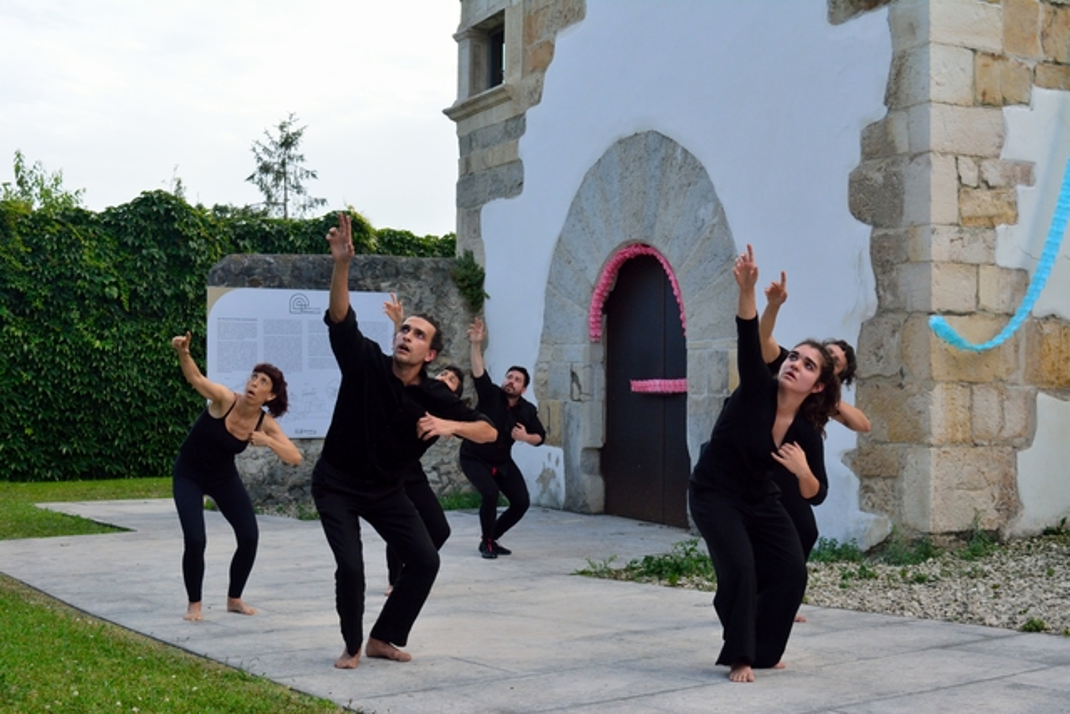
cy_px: 357
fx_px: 1427
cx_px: 535
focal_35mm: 48
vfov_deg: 28.1
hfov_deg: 41.1
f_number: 7.1
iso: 1000
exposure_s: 1/800
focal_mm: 32
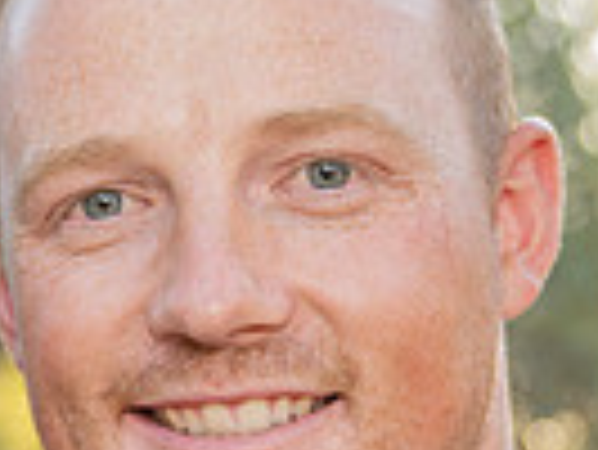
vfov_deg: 9.7
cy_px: 538
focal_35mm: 151
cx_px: -49
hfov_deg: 12.8
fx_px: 2611
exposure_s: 1/100
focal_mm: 36
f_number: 2.8
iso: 500
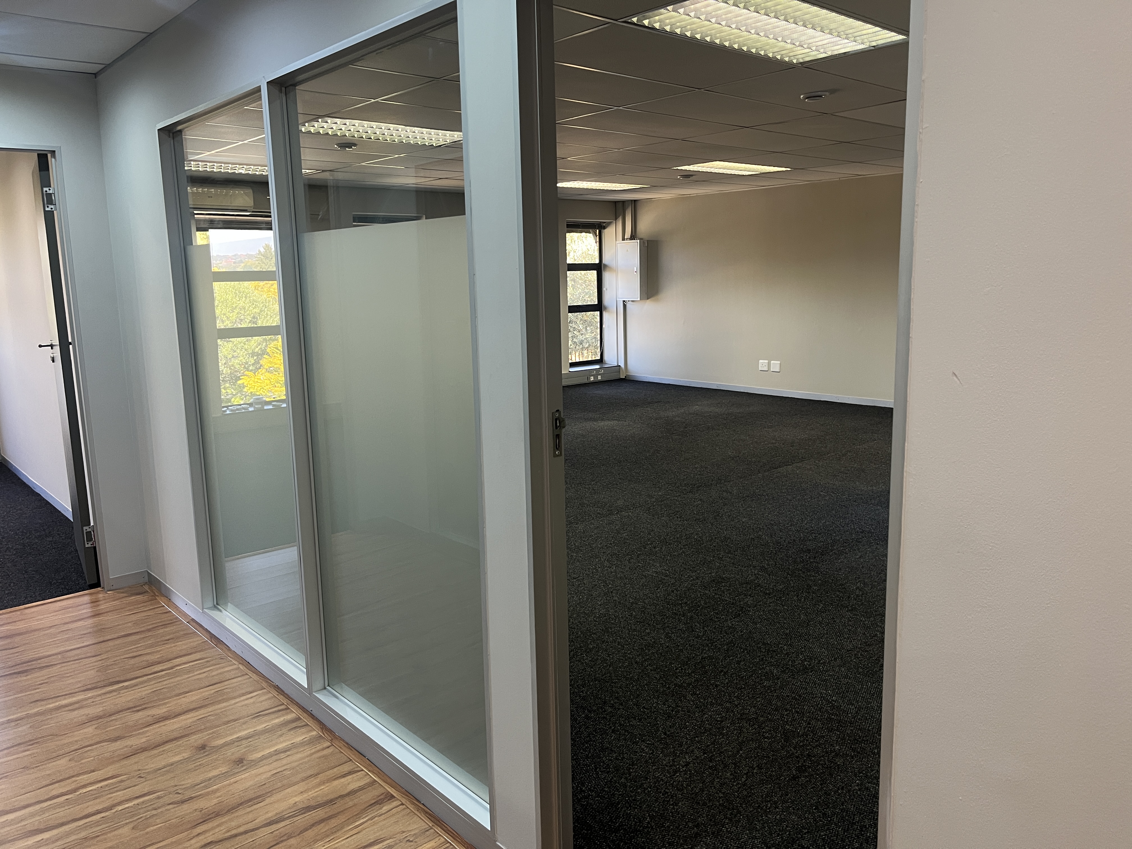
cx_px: 566
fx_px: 850
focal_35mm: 26
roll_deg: +1.5
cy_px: 424
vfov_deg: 53.1
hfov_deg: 67.3
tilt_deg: -8.0
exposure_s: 1/50
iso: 160
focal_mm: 5.1
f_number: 1.6
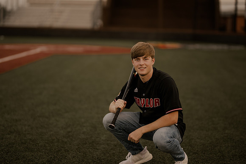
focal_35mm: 85
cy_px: 82
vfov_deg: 16.1
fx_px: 581
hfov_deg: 23.9
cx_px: 123
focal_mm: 85
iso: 800
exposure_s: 1/2500
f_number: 1.4
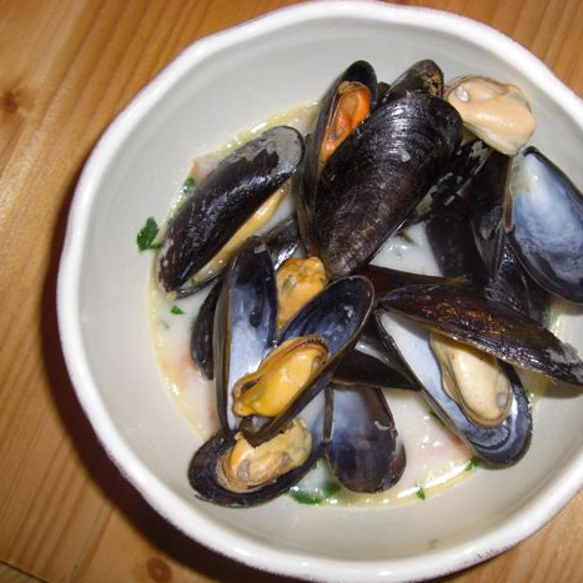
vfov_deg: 36.8
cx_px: 346
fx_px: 877
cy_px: 298
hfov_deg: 36.7
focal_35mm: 46
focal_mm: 6.2
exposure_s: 1/60
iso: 64
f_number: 2.7
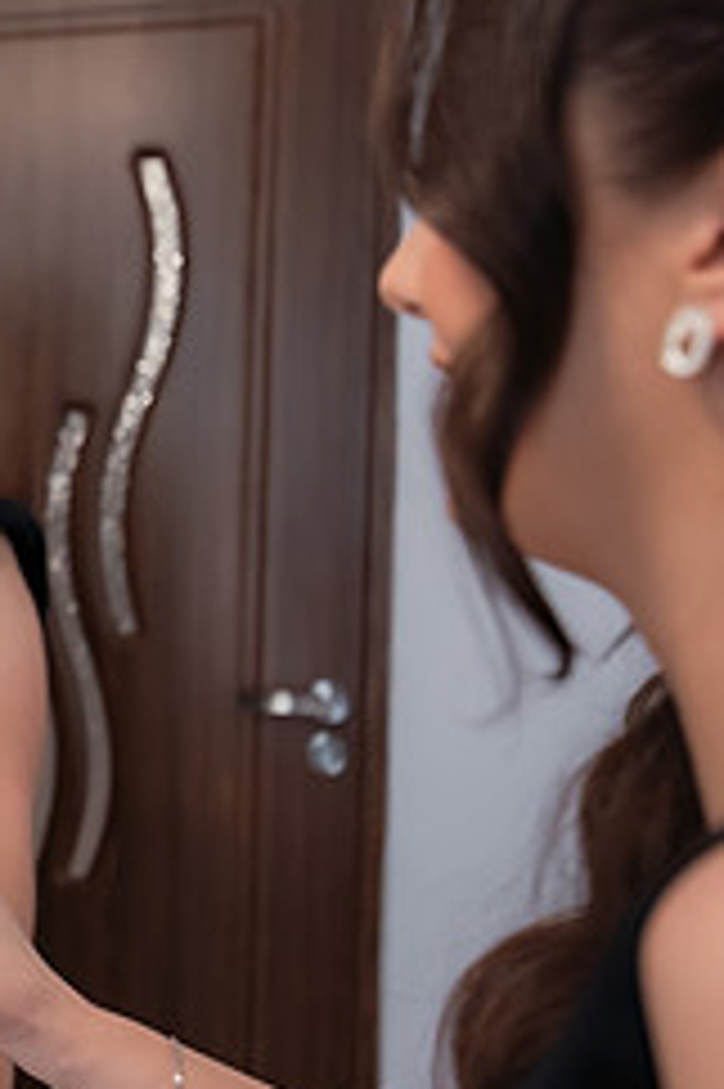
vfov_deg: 28.1
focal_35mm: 72
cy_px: 542
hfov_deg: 16.2
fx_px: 2175
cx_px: -549
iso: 1600
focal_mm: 30
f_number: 3.2
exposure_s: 1/250
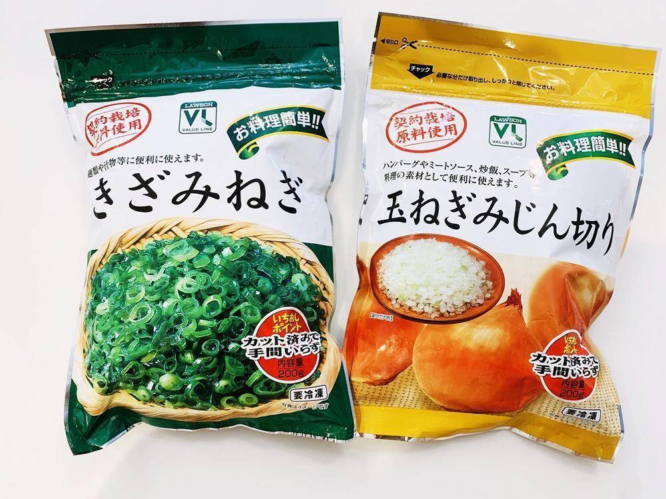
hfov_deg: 67.3
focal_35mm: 26
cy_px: 250
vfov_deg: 53.0
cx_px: 333
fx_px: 500
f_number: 1.8
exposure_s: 1/63
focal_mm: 4.2
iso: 100
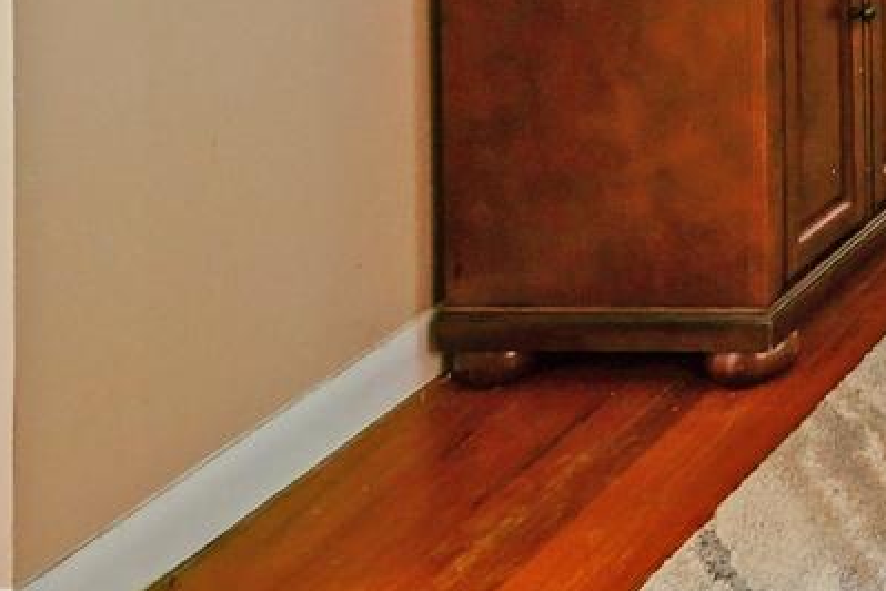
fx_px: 1895
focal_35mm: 77
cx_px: 1748
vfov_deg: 14.6
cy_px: -593
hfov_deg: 18.2
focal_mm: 10
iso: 1000
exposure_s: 1/30
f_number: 2.8
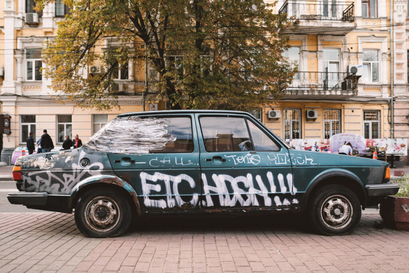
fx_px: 329
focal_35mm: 29
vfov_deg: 45.0
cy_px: 136
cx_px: 204
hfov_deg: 63.7
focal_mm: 29
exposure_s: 1/100
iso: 100
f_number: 4.5
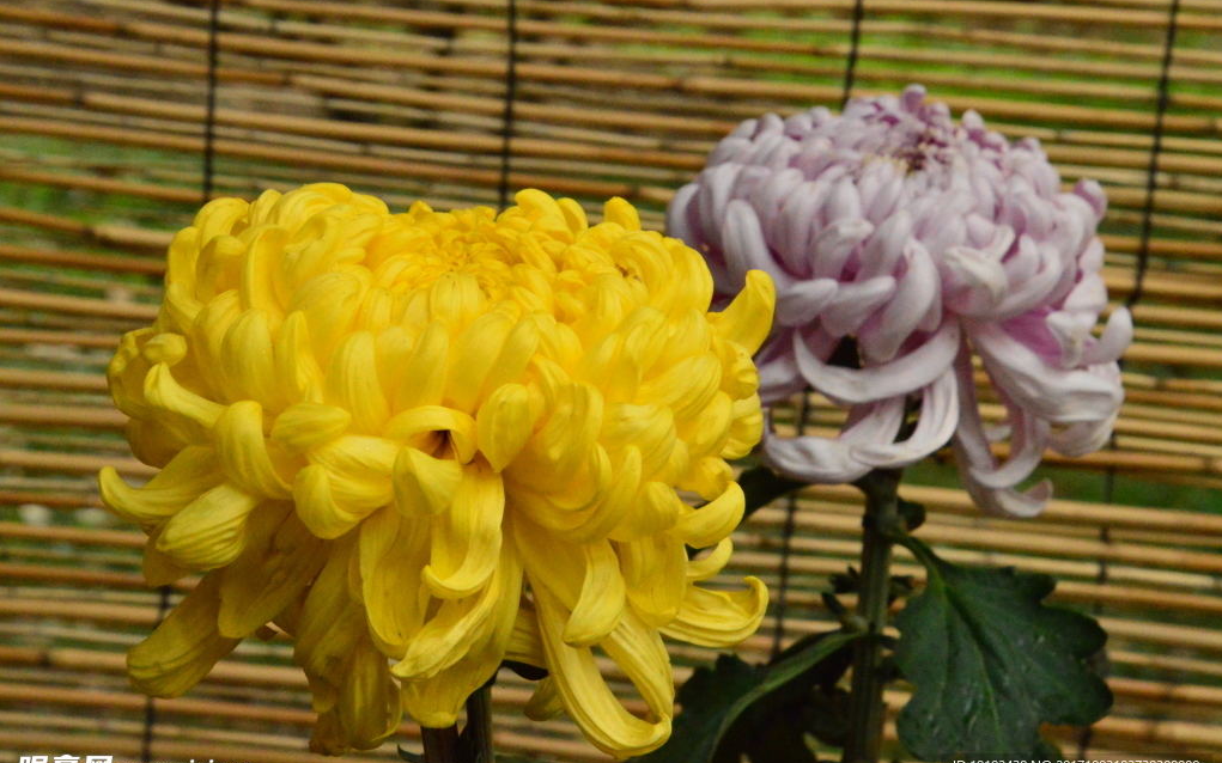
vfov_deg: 9.0
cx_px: 612
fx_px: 4846
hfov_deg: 14.4
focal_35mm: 146
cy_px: 382
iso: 6400
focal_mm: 95
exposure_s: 1/125
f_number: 18
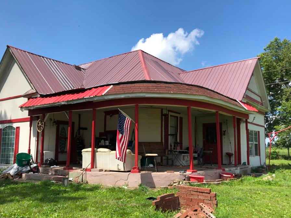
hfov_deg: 56.8
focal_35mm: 32
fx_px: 269
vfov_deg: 44.1
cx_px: 140
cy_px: 124
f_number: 1.8
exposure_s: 1/1297
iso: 20
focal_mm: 4
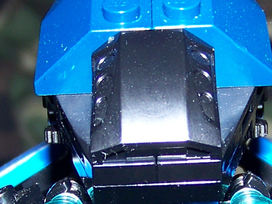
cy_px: 195
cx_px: 160
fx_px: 1147
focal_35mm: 146
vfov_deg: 10.1
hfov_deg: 13.5
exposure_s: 1/30
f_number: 2.8
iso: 64
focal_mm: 5.85
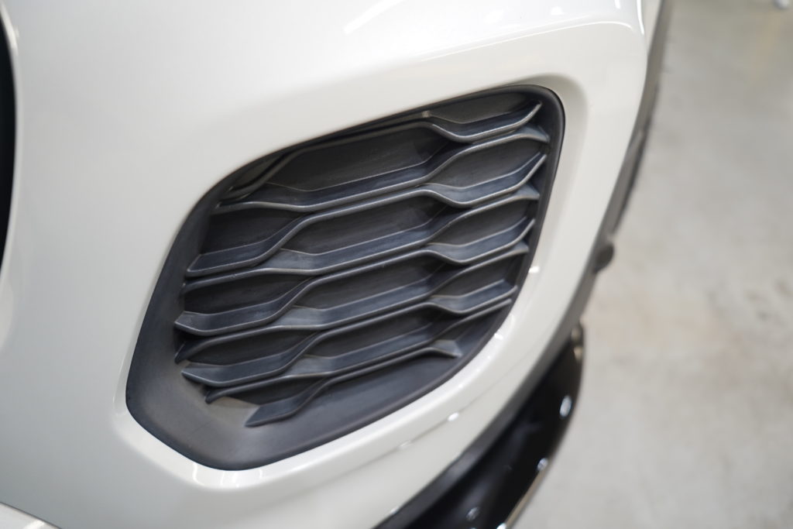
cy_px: 264
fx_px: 639
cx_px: 396
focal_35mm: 29
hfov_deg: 63.7
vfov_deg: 45.0
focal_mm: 29
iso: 500
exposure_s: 1/60
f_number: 4
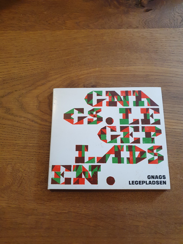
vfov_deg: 67.3
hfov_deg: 53.1
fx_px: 183
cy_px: 122
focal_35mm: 26
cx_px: 92
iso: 320
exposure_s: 1/100
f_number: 1.5
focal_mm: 4.32
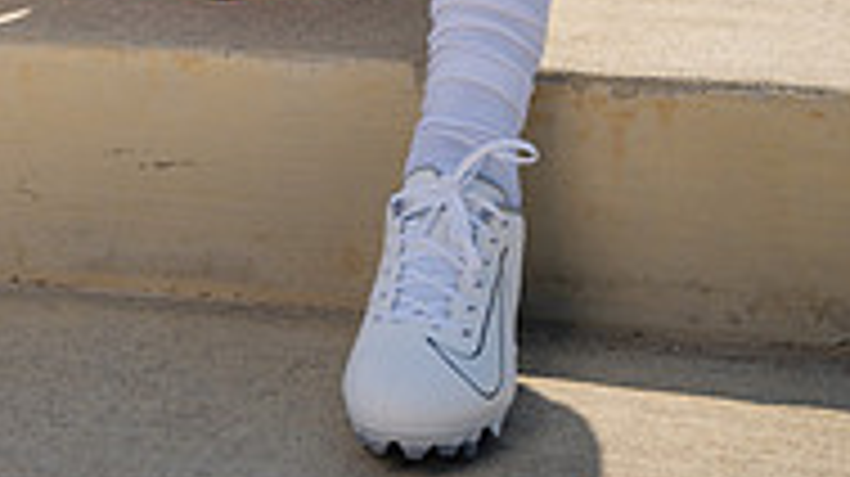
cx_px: 238
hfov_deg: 19.4
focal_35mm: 110
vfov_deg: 10.1
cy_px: -495
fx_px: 2477
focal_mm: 44
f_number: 7.1
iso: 100
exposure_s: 1/320
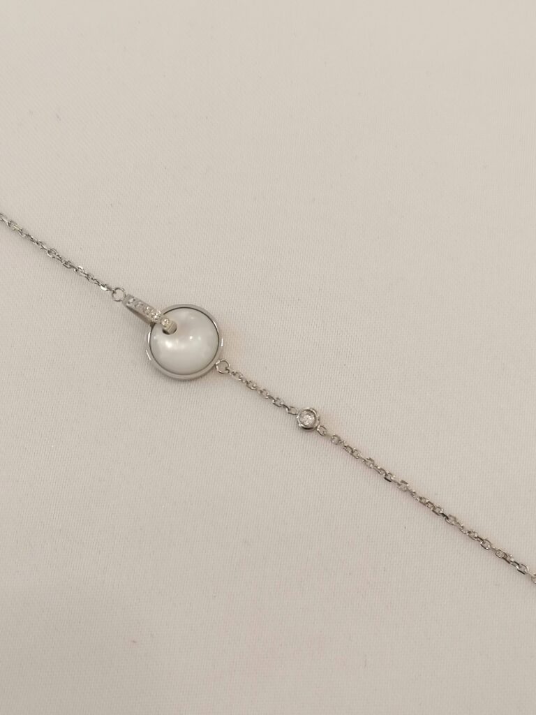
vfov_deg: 39.7
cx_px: 268
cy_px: 358
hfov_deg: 30.3
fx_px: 991
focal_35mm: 48
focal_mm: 4.75
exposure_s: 1/50
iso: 64
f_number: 1.8
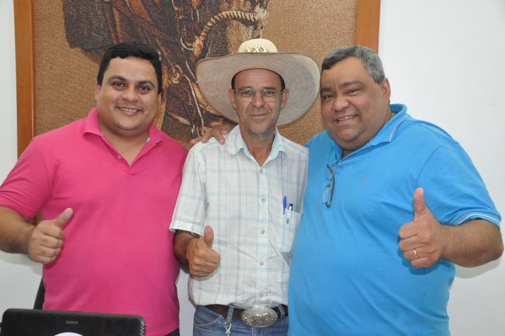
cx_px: 252
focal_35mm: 42
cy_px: 168
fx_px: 589
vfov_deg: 31.8
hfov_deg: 46.4
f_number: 5.6
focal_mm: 28
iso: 3200
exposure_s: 1/60
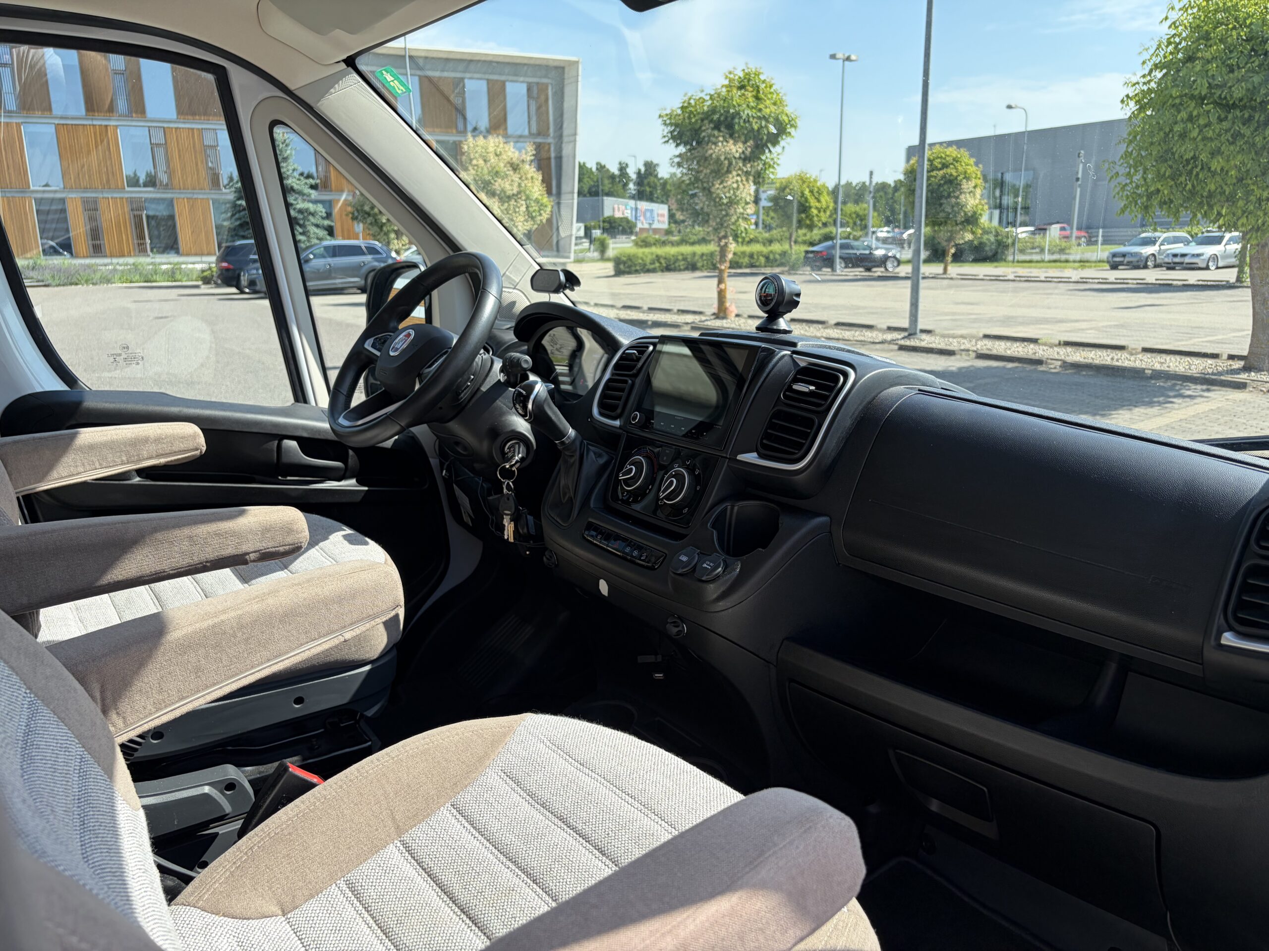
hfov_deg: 67.3
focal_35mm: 26
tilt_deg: -14.0
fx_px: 953
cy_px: 476
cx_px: 634
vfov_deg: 53.1
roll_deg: +1.0
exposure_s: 1/1175
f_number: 1.6
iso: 50
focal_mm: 5.96
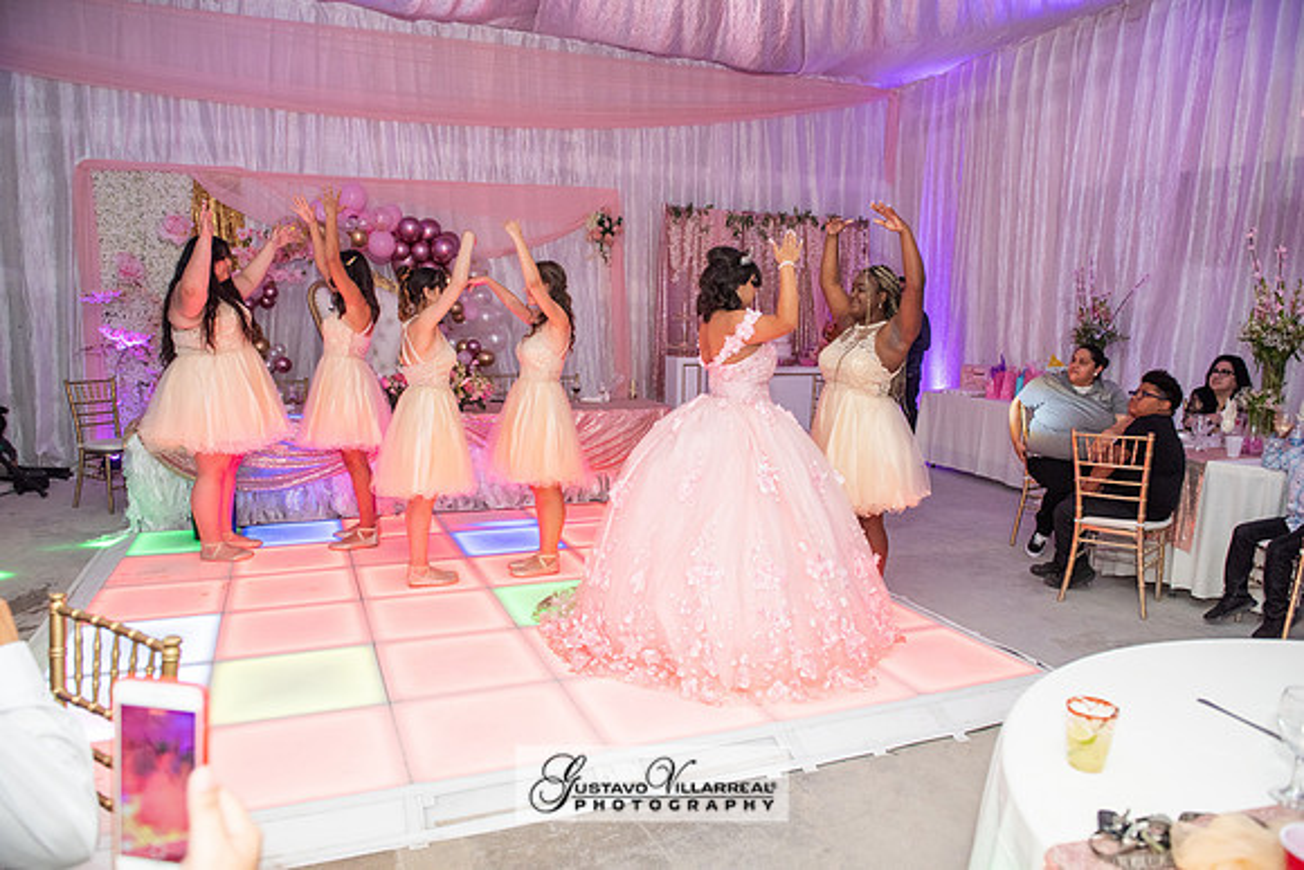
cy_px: 435
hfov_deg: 73.7
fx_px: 869
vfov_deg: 53.2
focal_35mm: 24
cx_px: 652
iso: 1250
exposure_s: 1/160
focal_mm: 24
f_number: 4
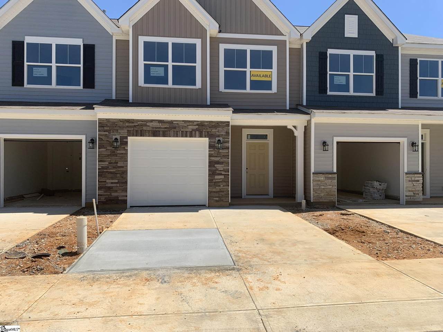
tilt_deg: -1.6
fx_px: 333
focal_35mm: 26
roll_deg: +0.4
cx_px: 222
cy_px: 166
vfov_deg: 53.1
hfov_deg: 67.3
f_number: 1.8
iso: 25
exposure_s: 1/3185
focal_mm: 4.25
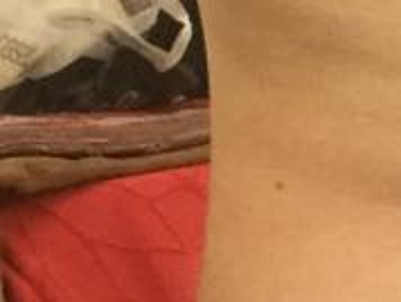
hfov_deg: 15.6
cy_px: 223
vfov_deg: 12.3
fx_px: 1392
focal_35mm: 120
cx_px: 525
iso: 320
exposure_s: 1/25
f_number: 2.2
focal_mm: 2.65
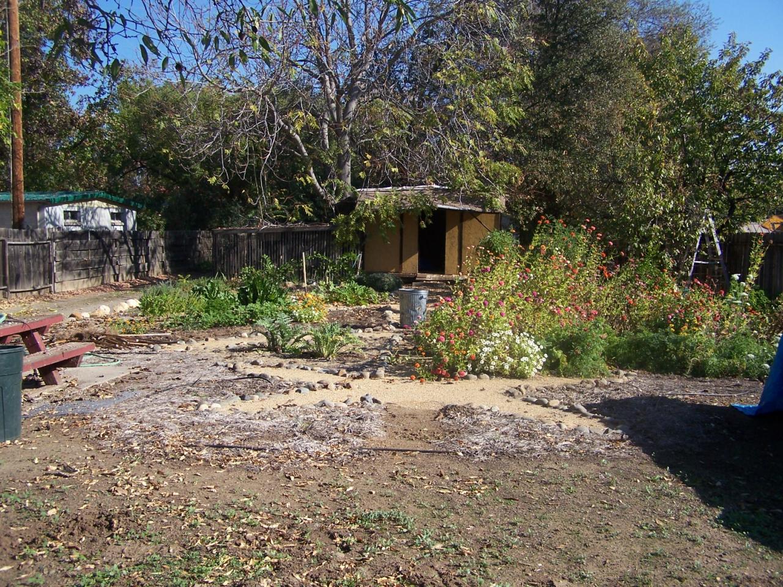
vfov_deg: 37.7
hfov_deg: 49.0
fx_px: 860
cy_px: 294
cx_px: 392
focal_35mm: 38
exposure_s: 1/1000
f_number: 2.8
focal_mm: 6.3
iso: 80
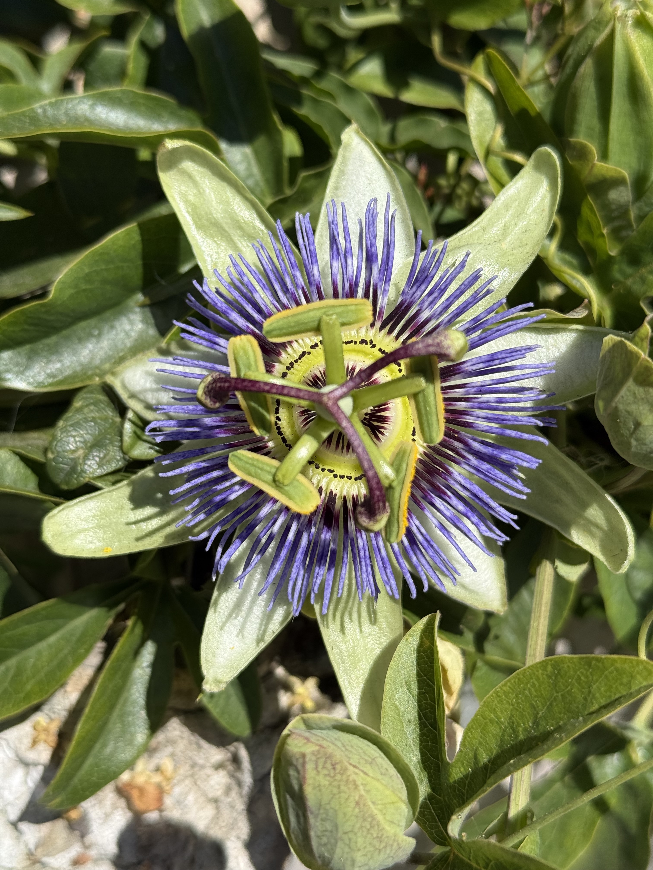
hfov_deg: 30.3
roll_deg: -2.3
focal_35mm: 48
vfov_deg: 39.7
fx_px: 1207
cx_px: 326
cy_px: 435
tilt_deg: -24.0
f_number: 1.78
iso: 64
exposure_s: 1/4878
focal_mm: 6.76
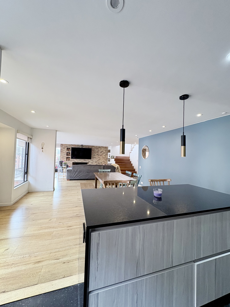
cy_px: 154
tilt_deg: +1.8
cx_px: 115
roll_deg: -2.1
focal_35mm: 14
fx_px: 124
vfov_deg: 102.1
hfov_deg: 85.7
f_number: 2.2
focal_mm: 2.22
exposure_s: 1/60
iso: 160
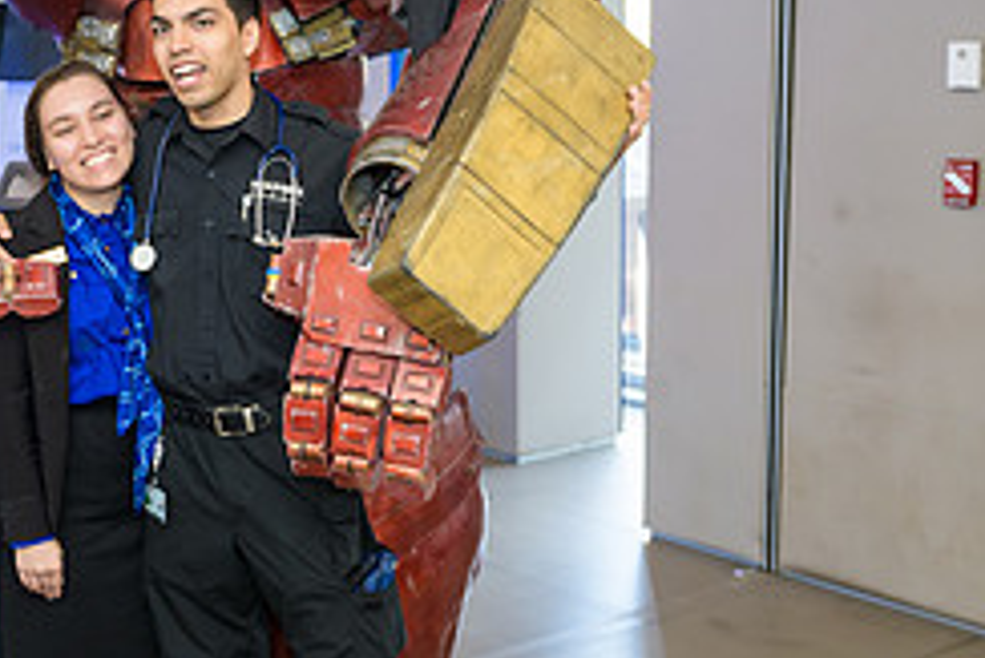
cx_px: 254
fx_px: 1560
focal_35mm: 57
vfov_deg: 23.8
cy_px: 281
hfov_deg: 34.3
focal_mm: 24
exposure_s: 1/125
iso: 800
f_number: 3.2
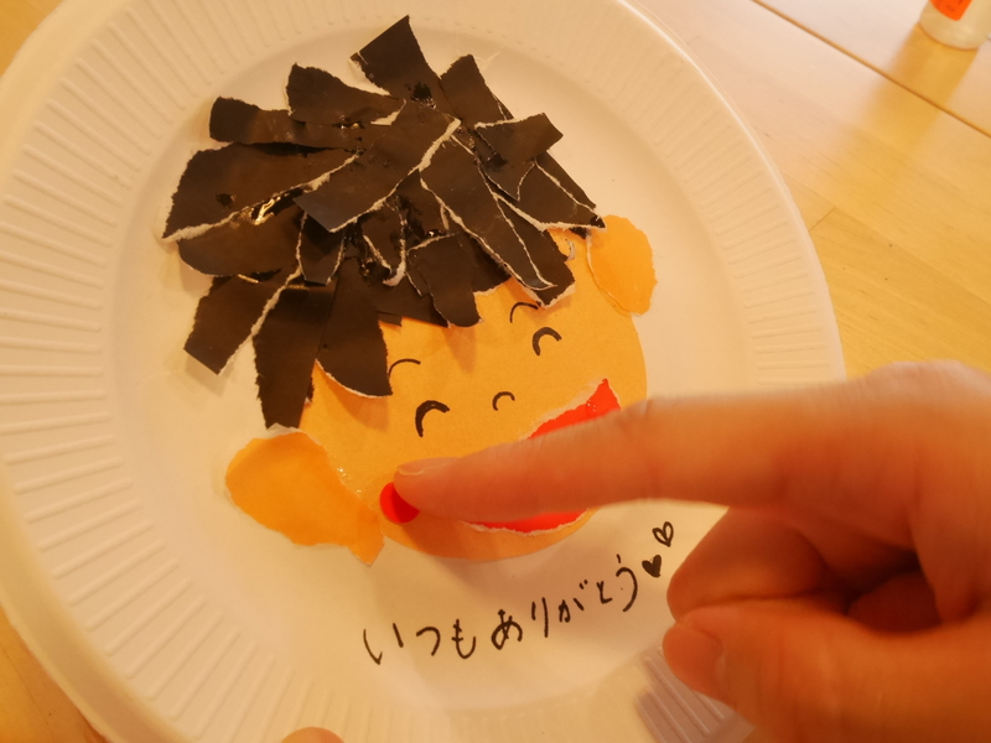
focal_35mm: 32
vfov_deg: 44.2
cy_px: 372
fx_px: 916
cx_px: 496
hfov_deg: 56.8
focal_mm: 16
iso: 2000
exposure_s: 1/60
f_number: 10
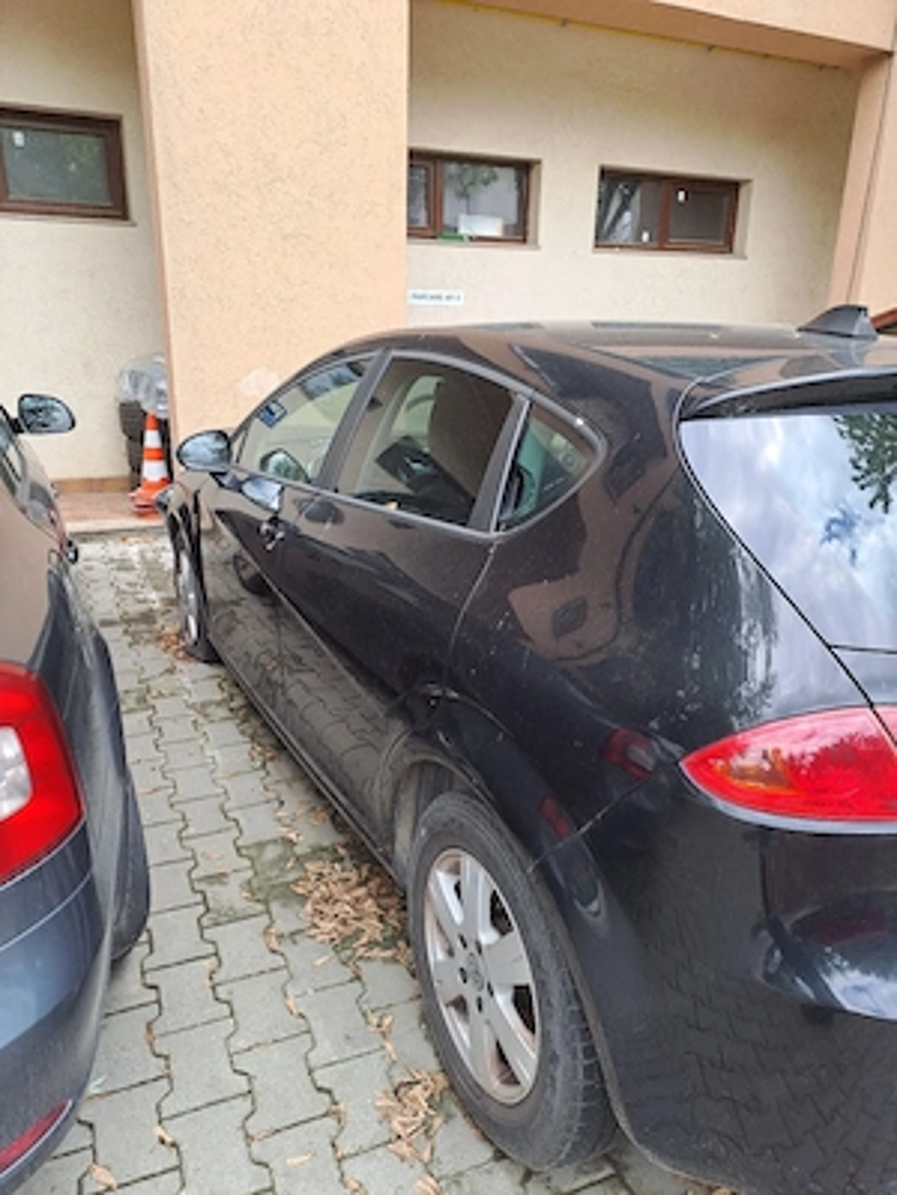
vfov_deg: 69.4
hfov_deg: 54.9
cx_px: 448
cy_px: 598
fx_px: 864
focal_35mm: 25
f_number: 1.8
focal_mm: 4.65
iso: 32
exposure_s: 1/112
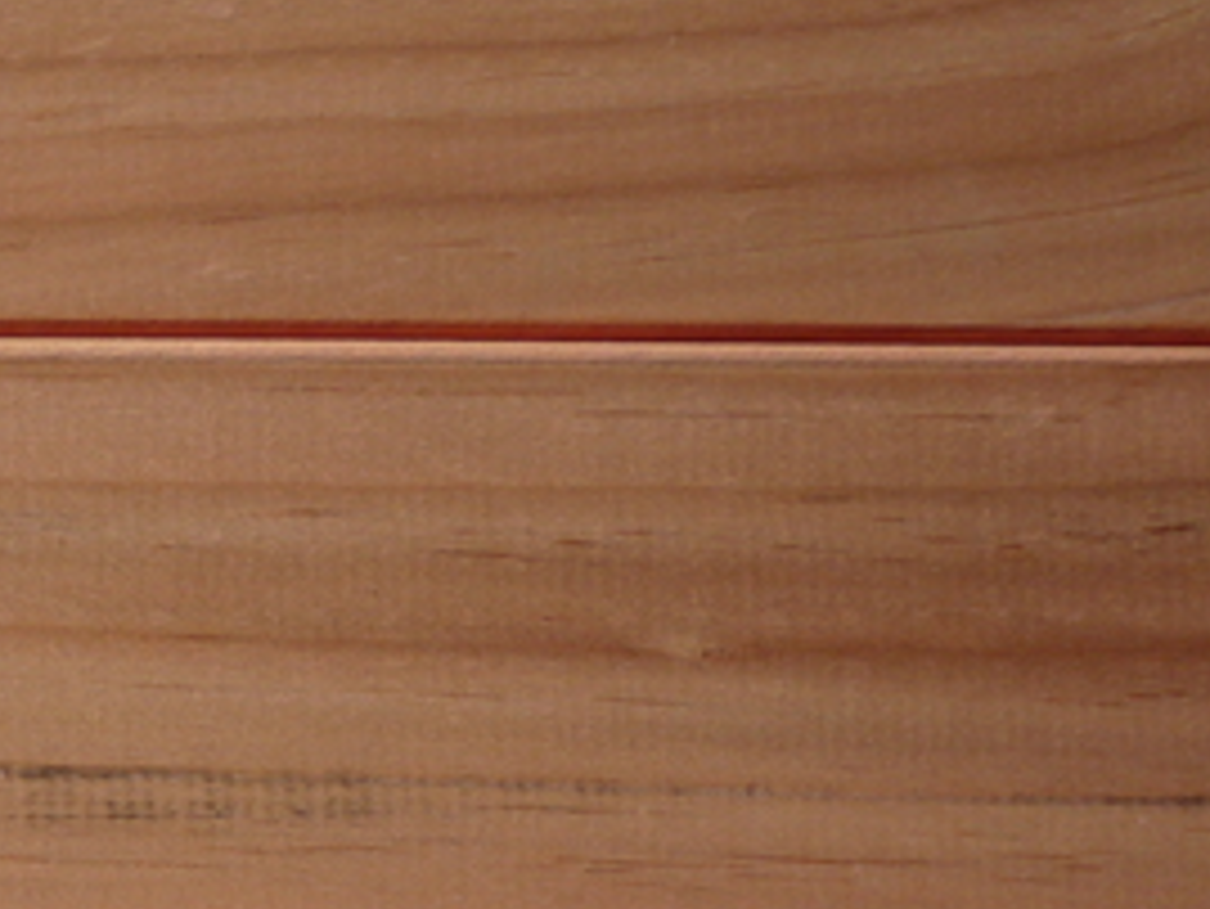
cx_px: -126
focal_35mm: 81
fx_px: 2833
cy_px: 817
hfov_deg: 22.7
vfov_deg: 17.9
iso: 80
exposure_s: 1/320
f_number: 8
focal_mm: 5.5
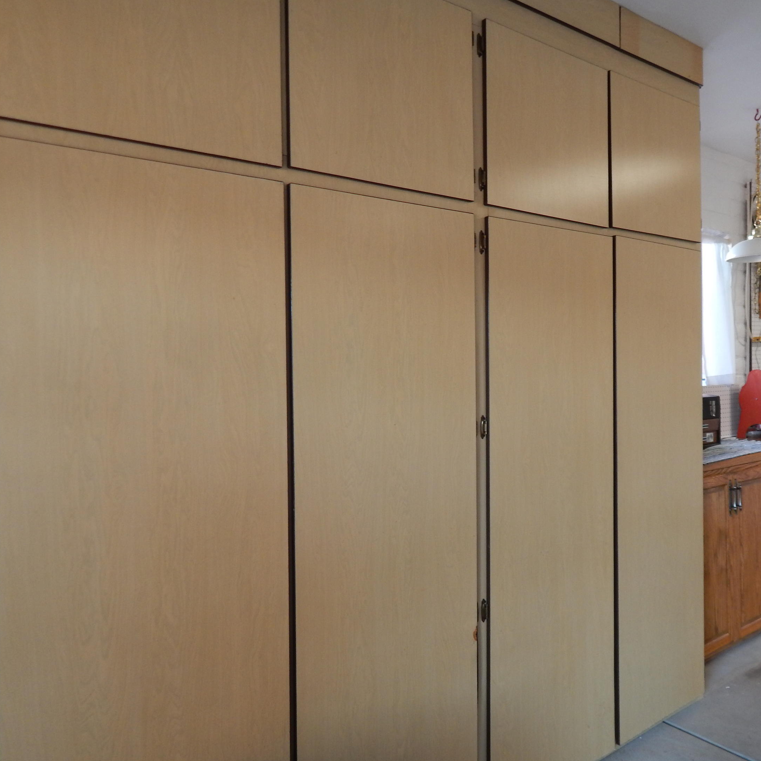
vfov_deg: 57.3
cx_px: 469
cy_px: 376
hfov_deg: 56.7
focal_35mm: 28
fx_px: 696
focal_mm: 4
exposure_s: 1/30
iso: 160
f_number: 3
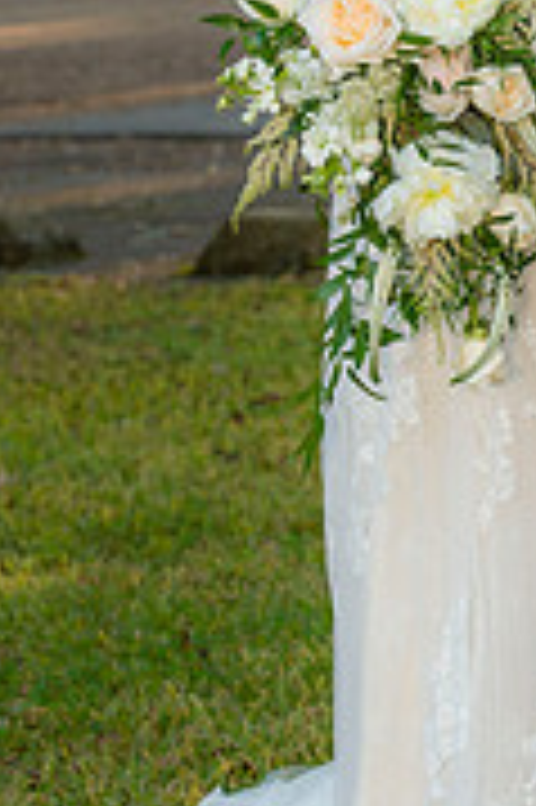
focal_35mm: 214
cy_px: 243
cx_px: 664
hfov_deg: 6.4
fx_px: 4788
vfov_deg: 9.6
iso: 1250
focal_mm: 85
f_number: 6.3
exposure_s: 1/400
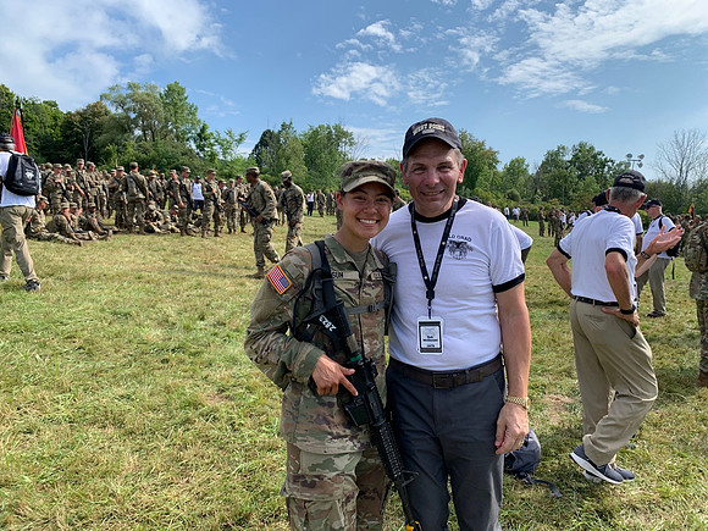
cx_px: 354
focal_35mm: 26
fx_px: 532
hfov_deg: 67.3
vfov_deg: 53.1
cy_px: 266
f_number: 1.8
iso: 25
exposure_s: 1/1689
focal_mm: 4.25
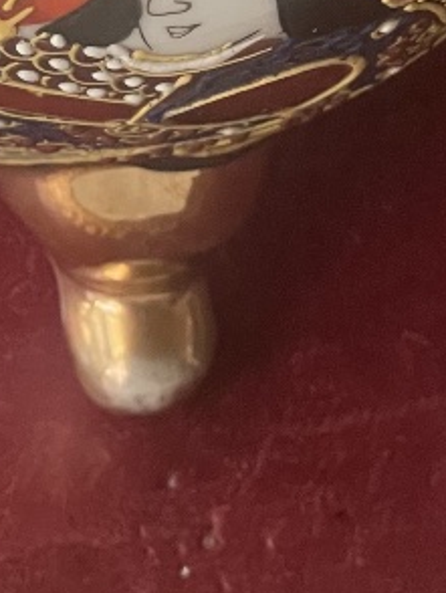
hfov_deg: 7.0
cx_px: 103
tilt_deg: -57.3
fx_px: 3637
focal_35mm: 212
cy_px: -204
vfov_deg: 9.2
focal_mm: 6
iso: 200
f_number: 2
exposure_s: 1/84
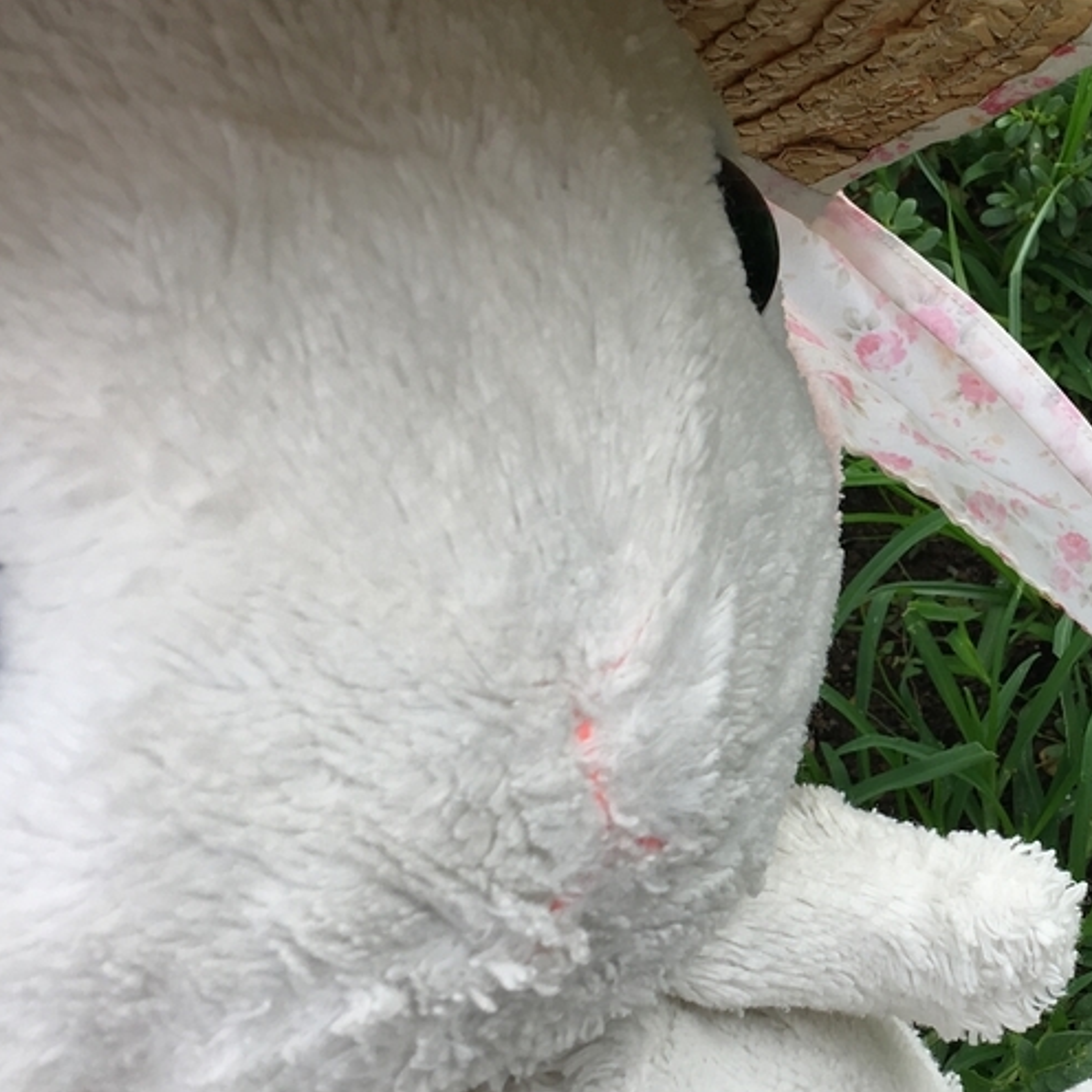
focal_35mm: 62
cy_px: 605
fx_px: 2213
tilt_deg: -49.8
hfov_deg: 26.3
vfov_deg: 27.7
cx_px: 1094
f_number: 2.2
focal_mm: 4.15
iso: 25
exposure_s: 1/208
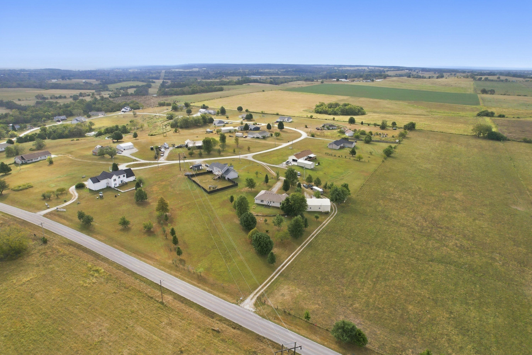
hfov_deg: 78.6
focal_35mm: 22
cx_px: 266
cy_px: 178
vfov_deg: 57.2
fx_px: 325
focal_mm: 8.4
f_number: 2.8
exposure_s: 1/1600
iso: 200
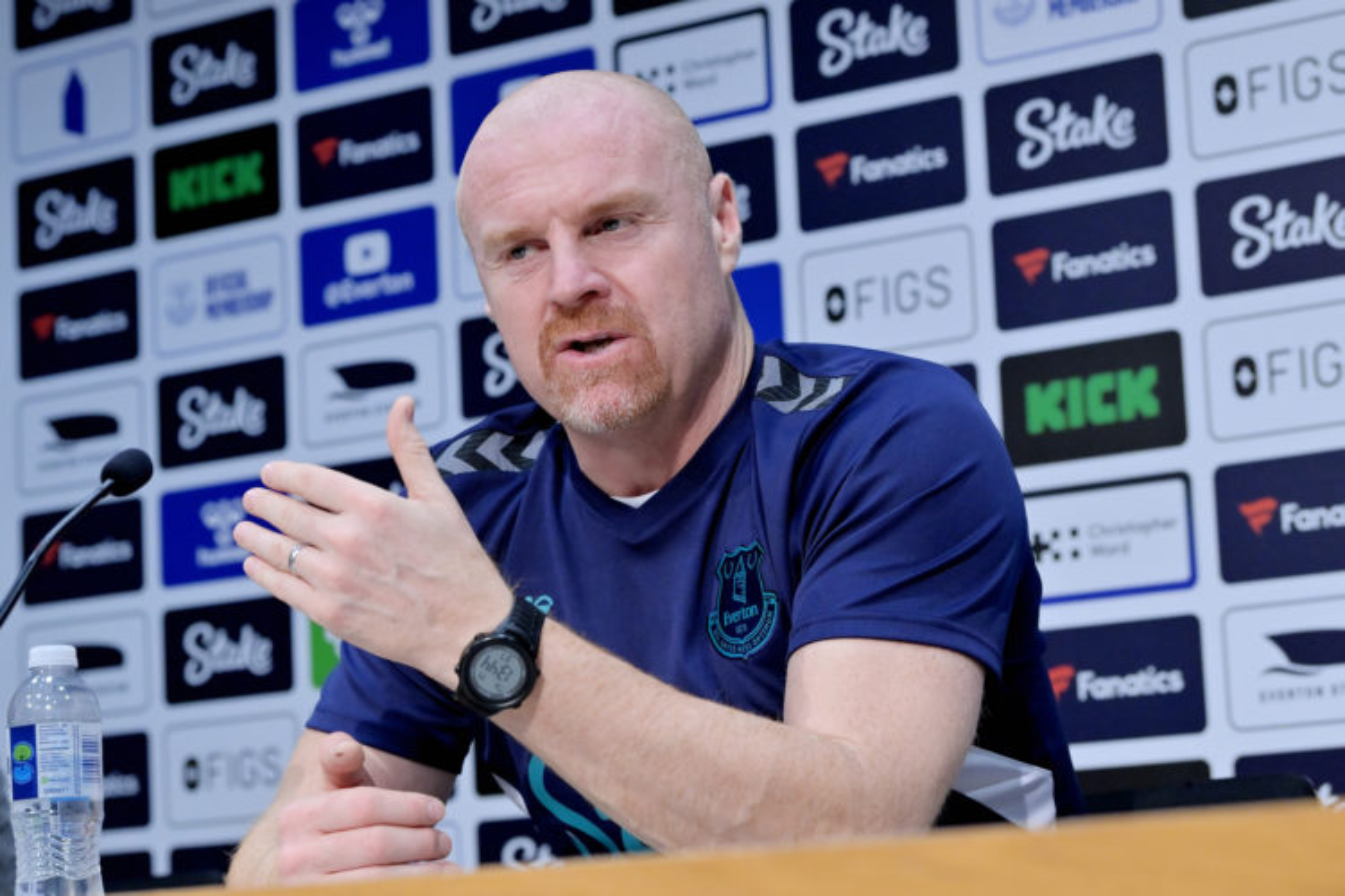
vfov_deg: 15.9
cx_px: 672
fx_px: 3213
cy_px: 448
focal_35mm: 86
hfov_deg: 23.6
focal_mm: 86
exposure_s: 1/200
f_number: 5
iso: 3200
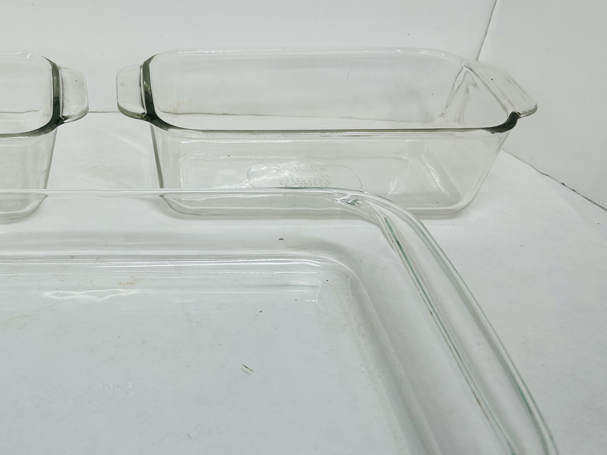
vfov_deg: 30.3
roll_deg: -0.7
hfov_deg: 37.7
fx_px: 842
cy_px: 226
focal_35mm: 48
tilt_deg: -34.0
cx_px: 92
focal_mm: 5.7
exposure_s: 1/814
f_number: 1.5
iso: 50
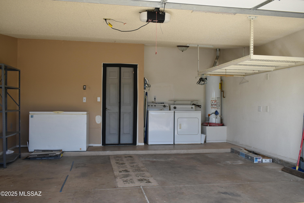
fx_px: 266
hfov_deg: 59.5
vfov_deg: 41.7
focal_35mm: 32
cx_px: 152
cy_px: 102
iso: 220
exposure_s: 1/250
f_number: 5.6
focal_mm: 21
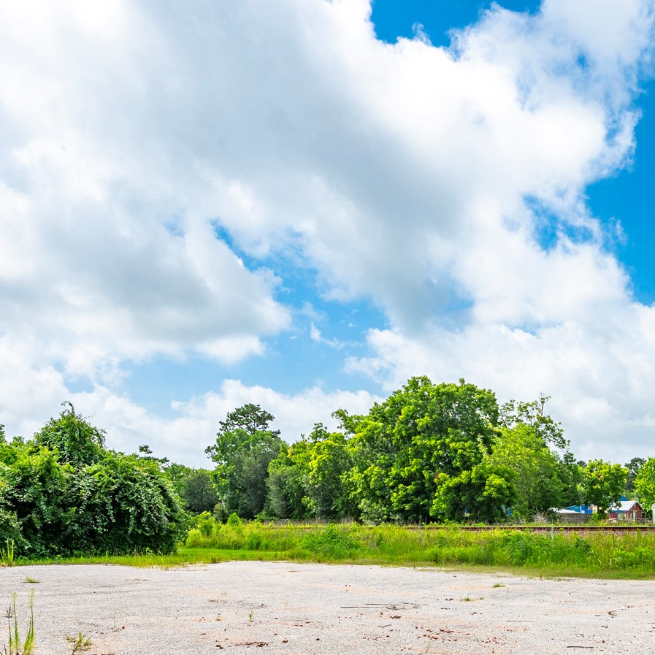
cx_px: 474
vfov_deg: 44.8
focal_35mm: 35
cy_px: 526
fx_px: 749
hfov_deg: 45.9
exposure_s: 1/200
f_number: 11
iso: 125
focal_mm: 17
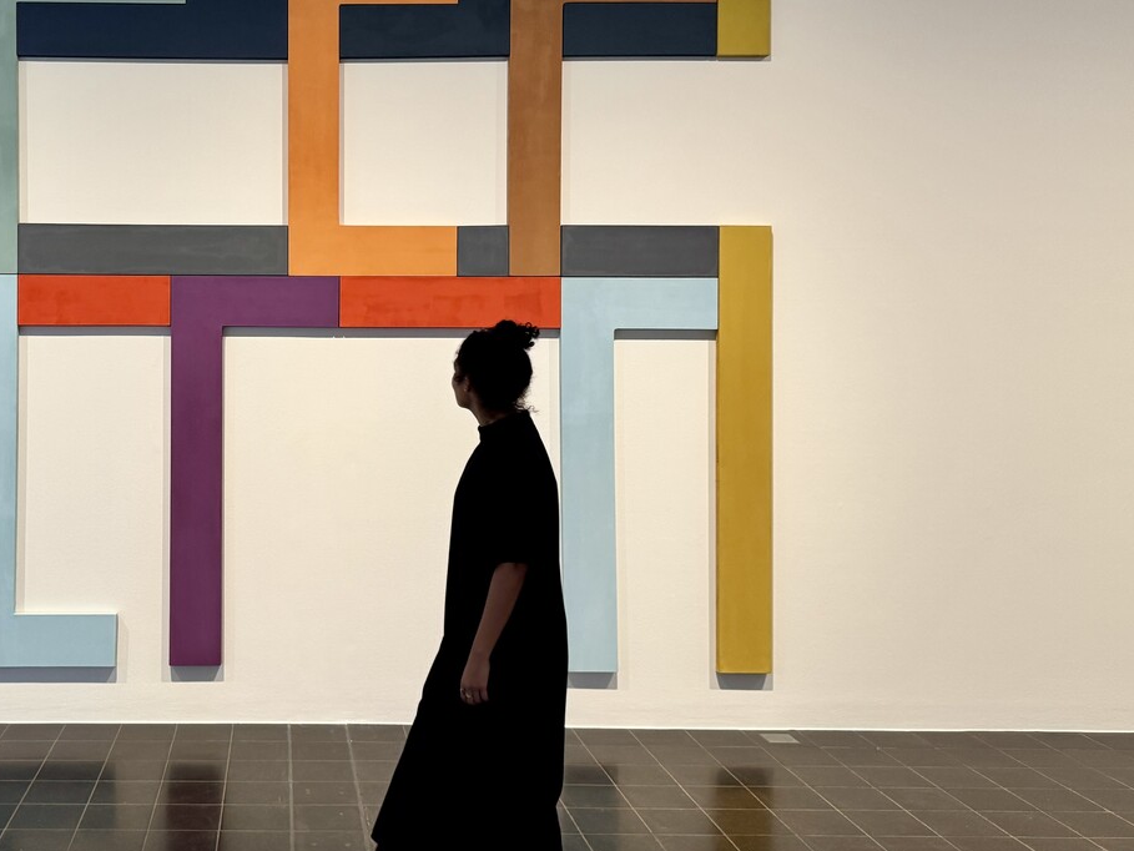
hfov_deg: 46.9
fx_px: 1245
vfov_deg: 37.6
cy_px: 334
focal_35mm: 38
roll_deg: -0.4
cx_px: 266
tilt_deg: +0.9
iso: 200
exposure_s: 1/109
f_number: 1.78
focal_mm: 6.76
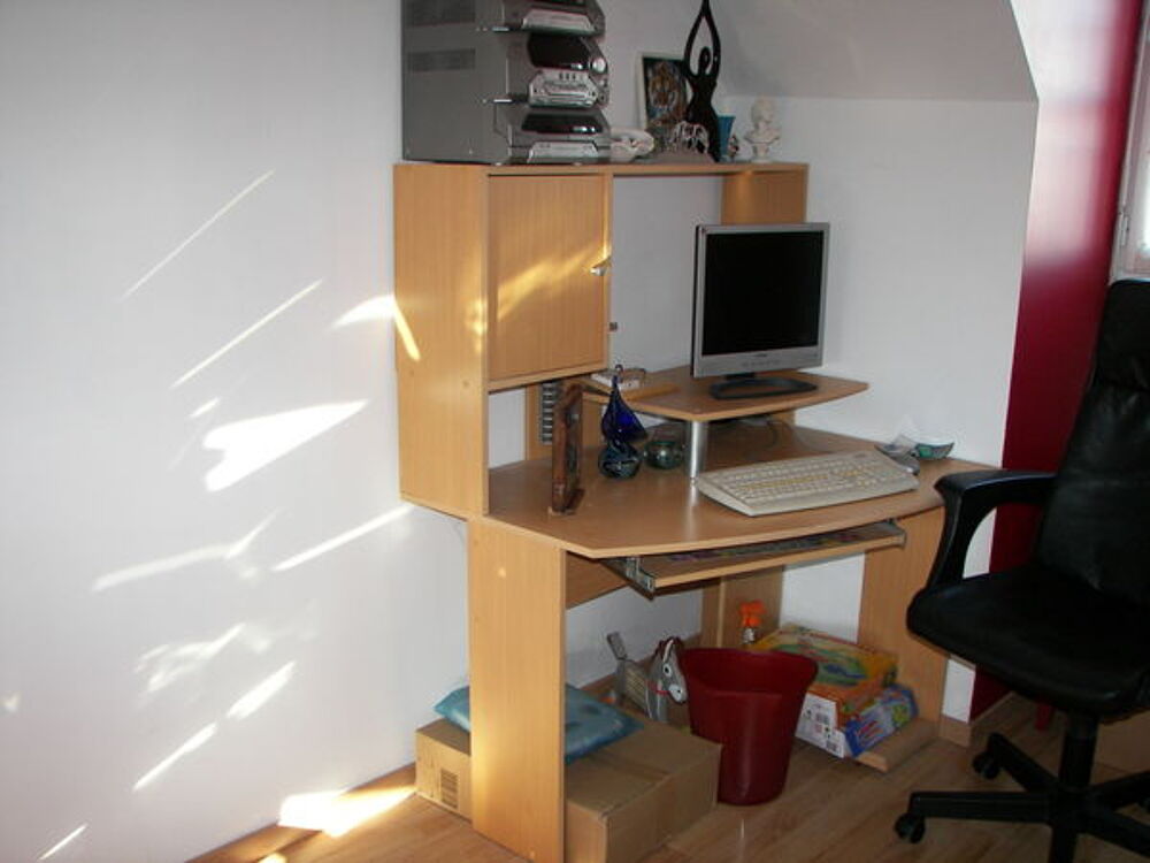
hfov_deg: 51.4
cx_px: 575
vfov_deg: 39.7
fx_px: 1196
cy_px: 432
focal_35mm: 36
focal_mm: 6
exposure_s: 1/30
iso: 100
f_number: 2.8
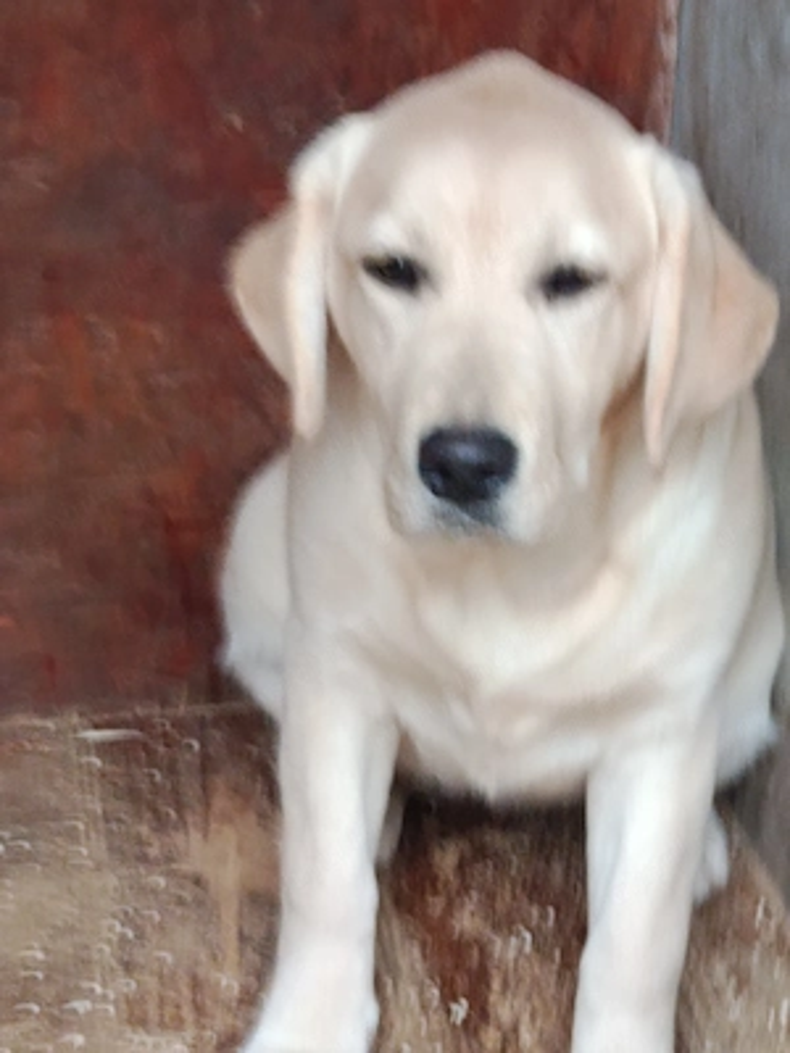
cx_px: 395
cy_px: 526
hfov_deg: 17.0
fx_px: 2647
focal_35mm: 87
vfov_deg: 22.5
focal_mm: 5.24
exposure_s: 1/33.3
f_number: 1.7
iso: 1192
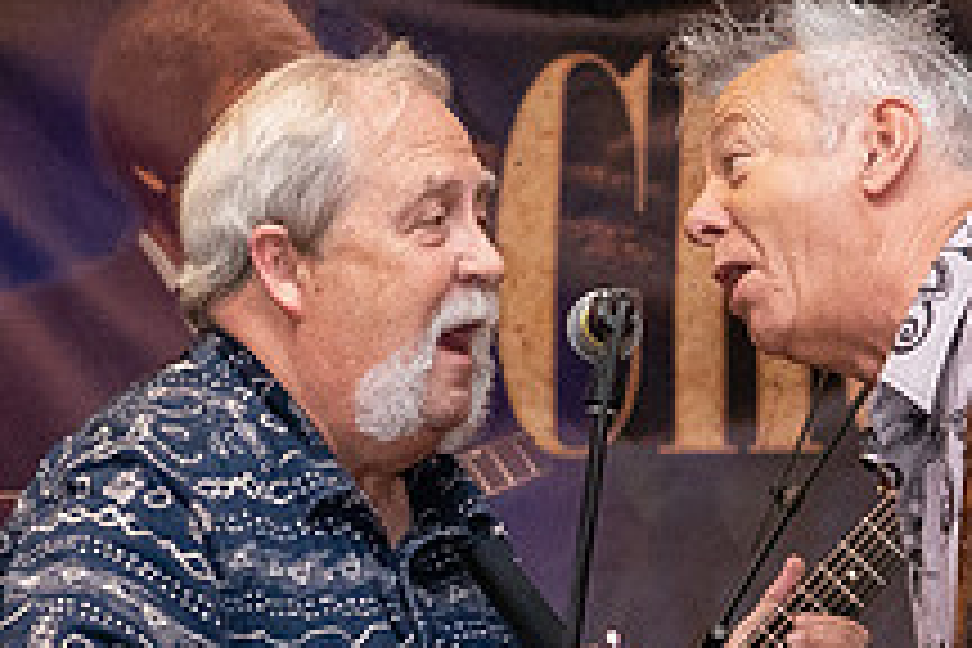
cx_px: 757
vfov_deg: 5.3
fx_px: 6938
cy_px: 779
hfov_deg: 8.0
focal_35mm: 257
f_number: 5
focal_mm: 65
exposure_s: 1/200
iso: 4000
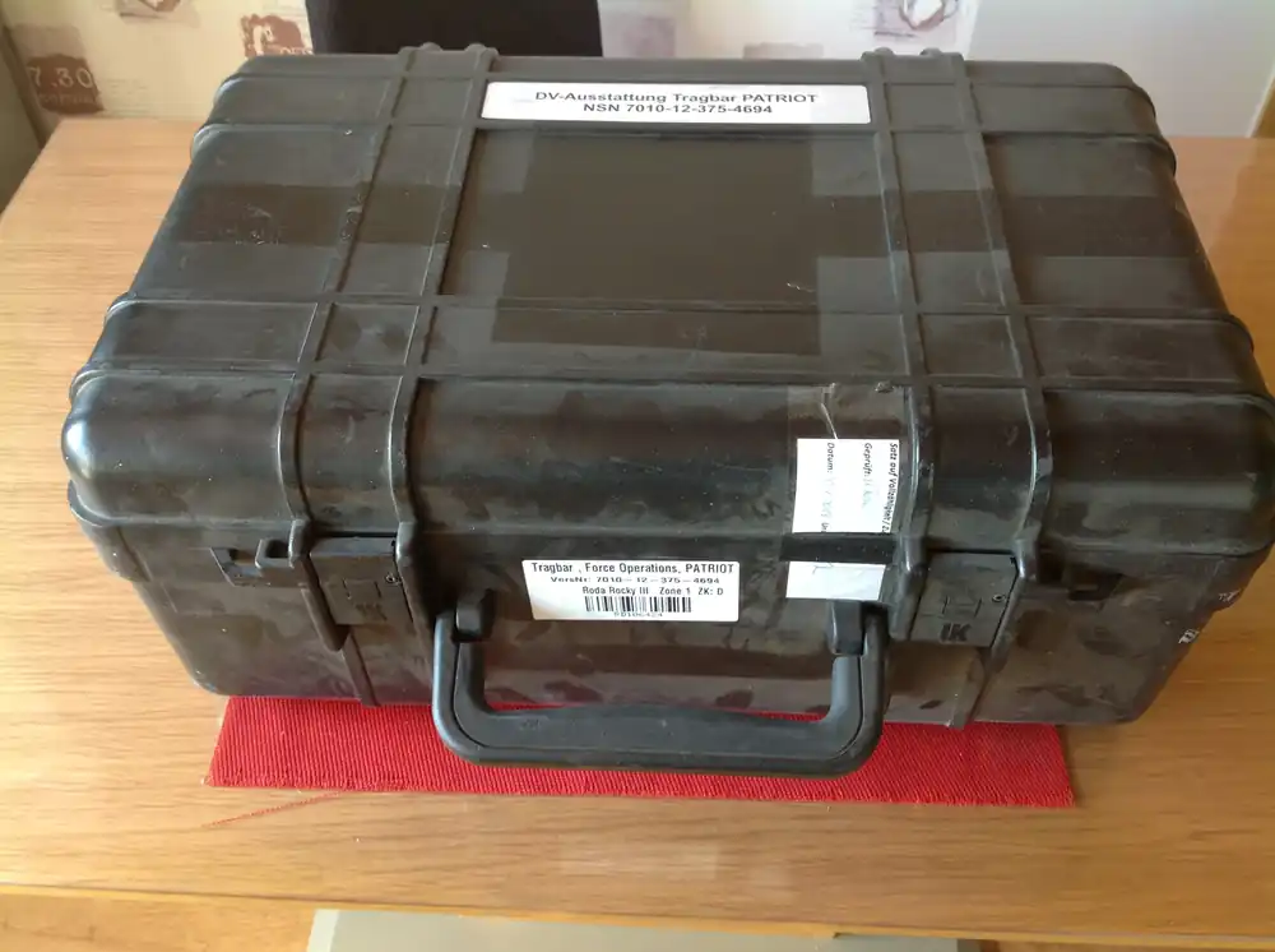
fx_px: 1287
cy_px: 476
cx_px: 638
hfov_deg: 52.7
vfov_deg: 40.6
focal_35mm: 35
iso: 64
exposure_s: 1/15
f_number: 2.4
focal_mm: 4.28
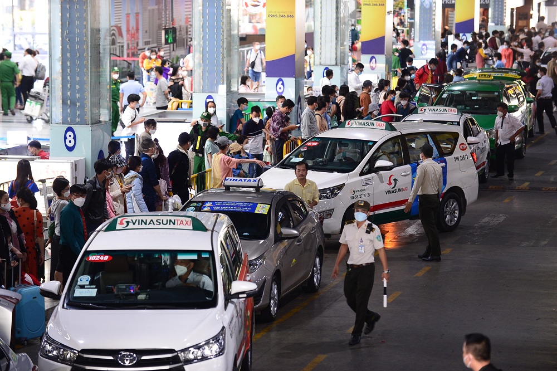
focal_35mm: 140
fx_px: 2165
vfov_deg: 9.8
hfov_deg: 14.7
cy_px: 186
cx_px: 278
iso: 2500
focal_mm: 140
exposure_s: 1/80
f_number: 3.2
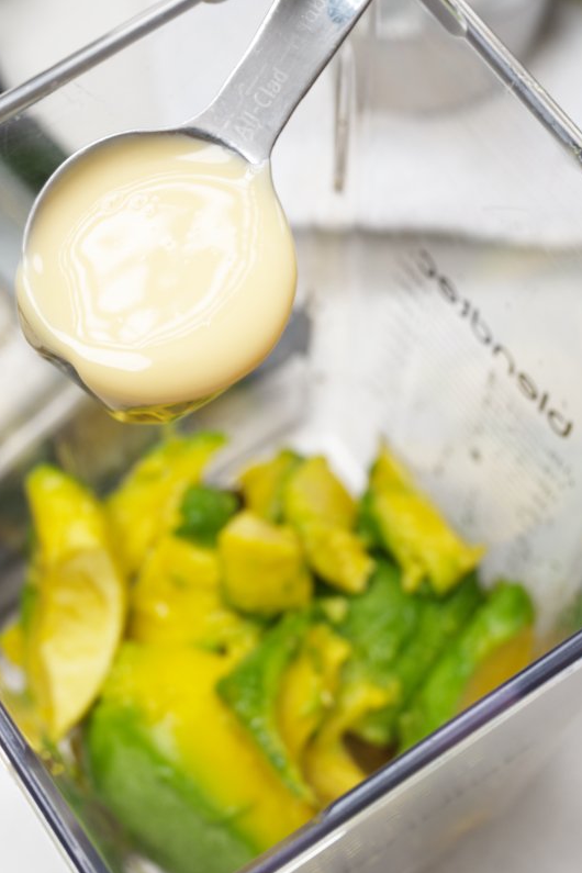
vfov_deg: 25.4
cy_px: 436
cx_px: 202
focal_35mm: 80
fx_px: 1940
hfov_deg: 17.0
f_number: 8
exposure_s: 1/20
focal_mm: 53
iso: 100
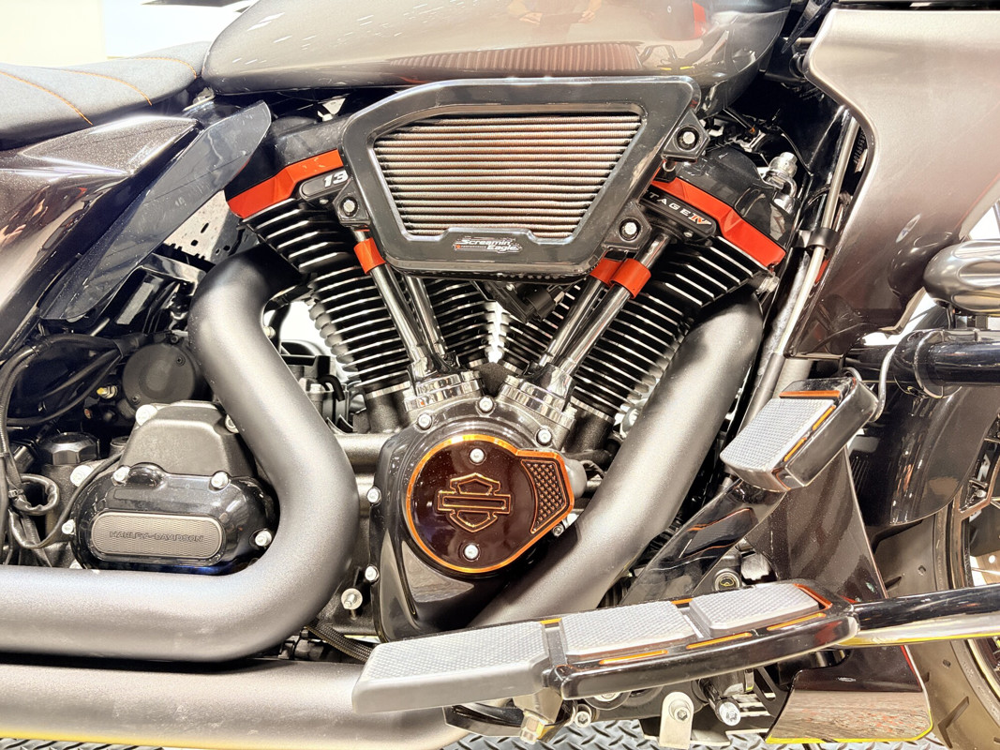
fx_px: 751
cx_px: 500
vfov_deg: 53.1
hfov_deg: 67.3
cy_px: 375
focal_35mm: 26
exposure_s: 1/60
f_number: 1.6
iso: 250
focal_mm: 5.96
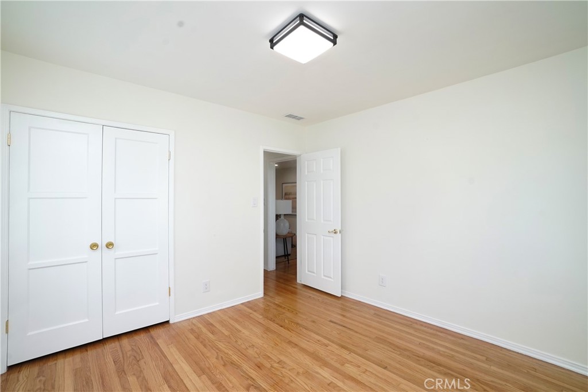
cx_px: 294
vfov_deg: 77.3
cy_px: 196
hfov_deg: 100.4
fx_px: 245
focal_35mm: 15
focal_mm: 10
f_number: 11
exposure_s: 1/15
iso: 250
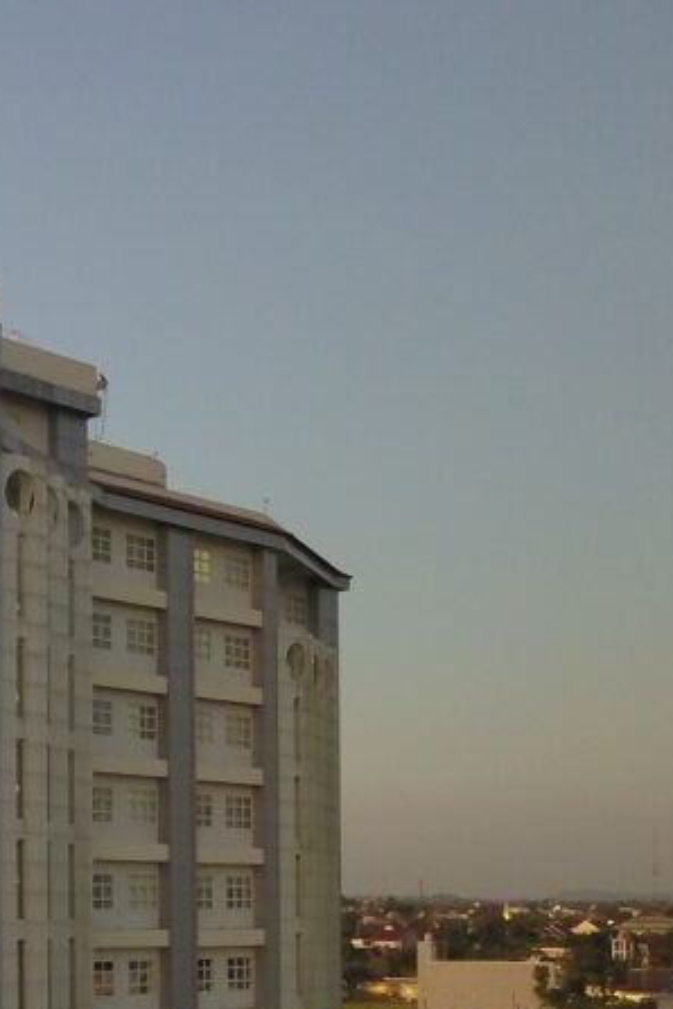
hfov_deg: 19.4
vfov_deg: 31.3
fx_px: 1738
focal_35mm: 62
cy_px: 844
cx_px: -305
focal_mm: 4.73
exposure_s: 1/12.5
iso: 617
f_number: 2.2
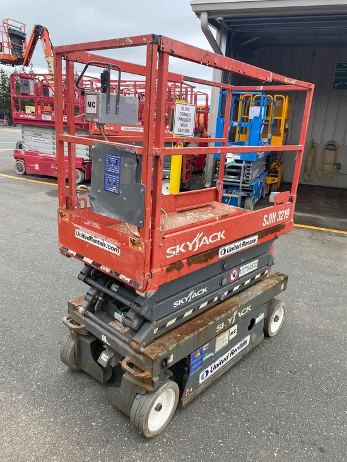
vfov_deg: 67.3
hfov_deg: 53.1
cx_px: 174
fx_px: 347
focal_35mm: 26
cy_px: 231
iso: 32
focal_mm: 4.25
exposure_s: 1/349
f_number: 1.8
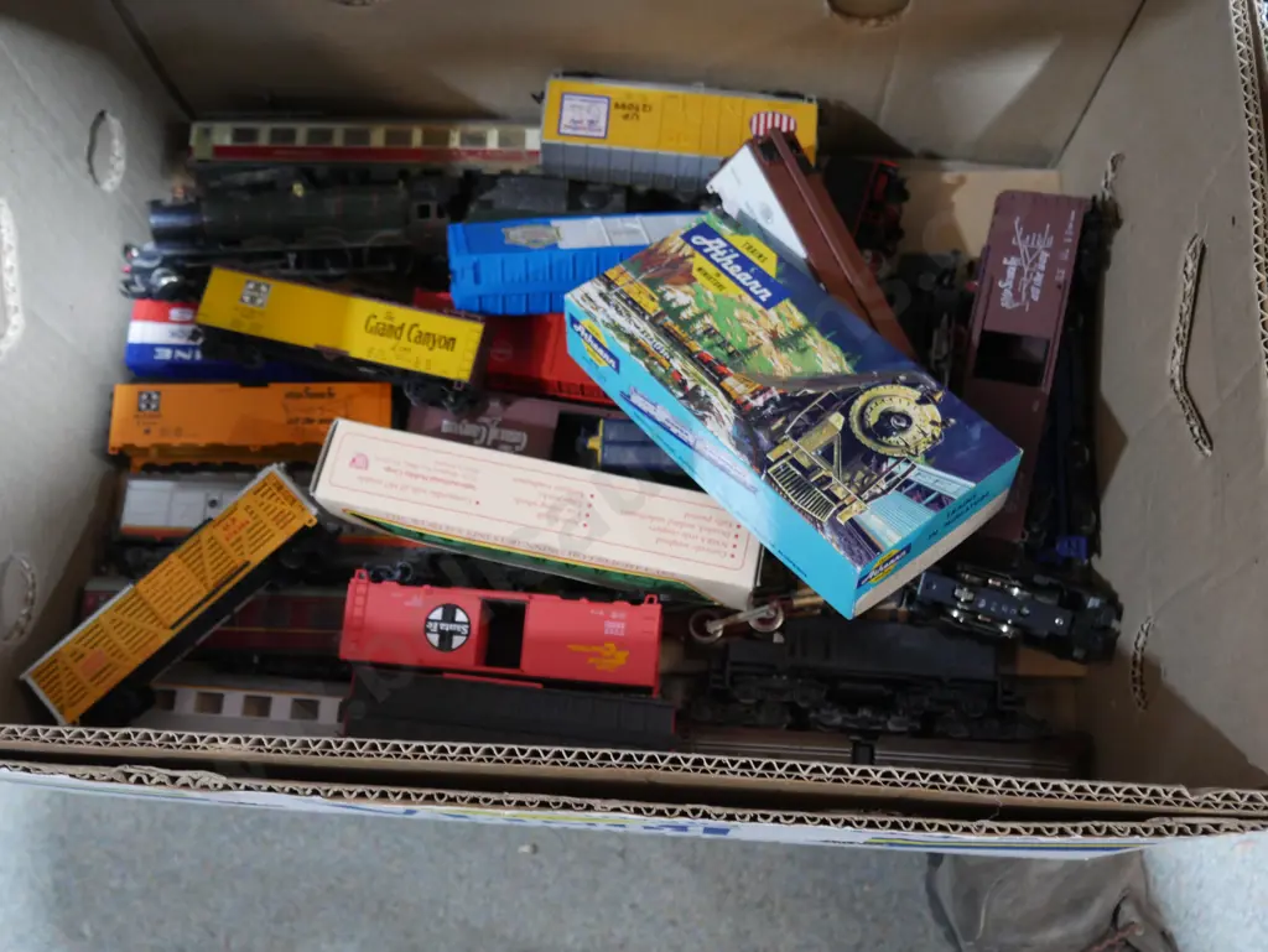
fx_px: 1246
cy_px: 476
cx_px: 634
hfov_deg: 53.9
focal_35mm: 34
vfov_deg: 41.8
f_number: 4
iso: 2000
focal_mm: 17
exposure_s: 1/60
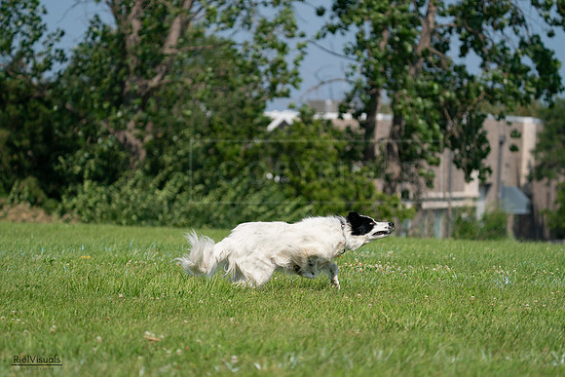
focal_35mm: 200
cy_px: 188
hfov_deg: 10.3
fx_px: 3139
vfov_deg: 6.9
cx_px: 282
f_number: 5.6
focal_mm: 200
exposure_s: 1/4000
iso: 400
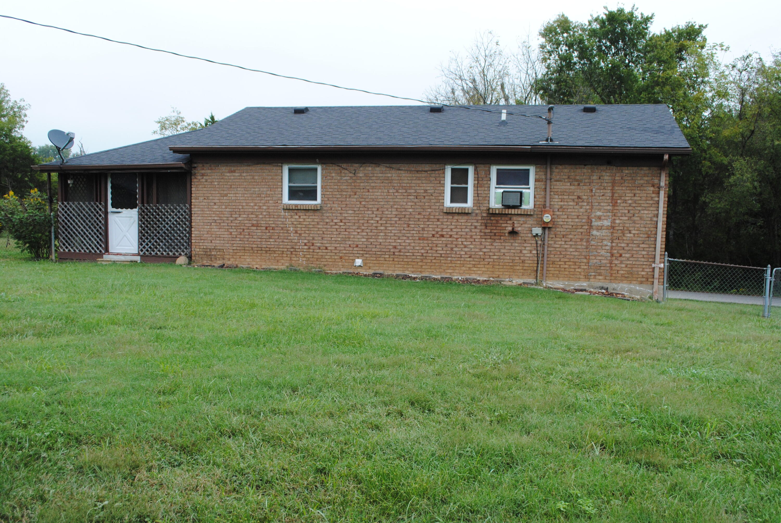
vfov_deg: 40.1
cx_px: 390
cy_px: 262
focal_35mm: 33
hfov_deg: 57.2
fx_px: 717
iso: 400
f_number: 8
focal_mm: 22
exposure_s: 1/250
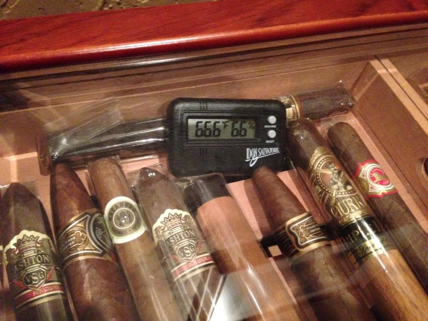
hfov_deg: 55.4
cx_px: 214
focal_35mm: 33
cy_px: 160
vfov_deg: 42.9
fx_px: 408
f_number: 2.4
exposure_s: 1/15
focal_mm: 4.12
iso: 800
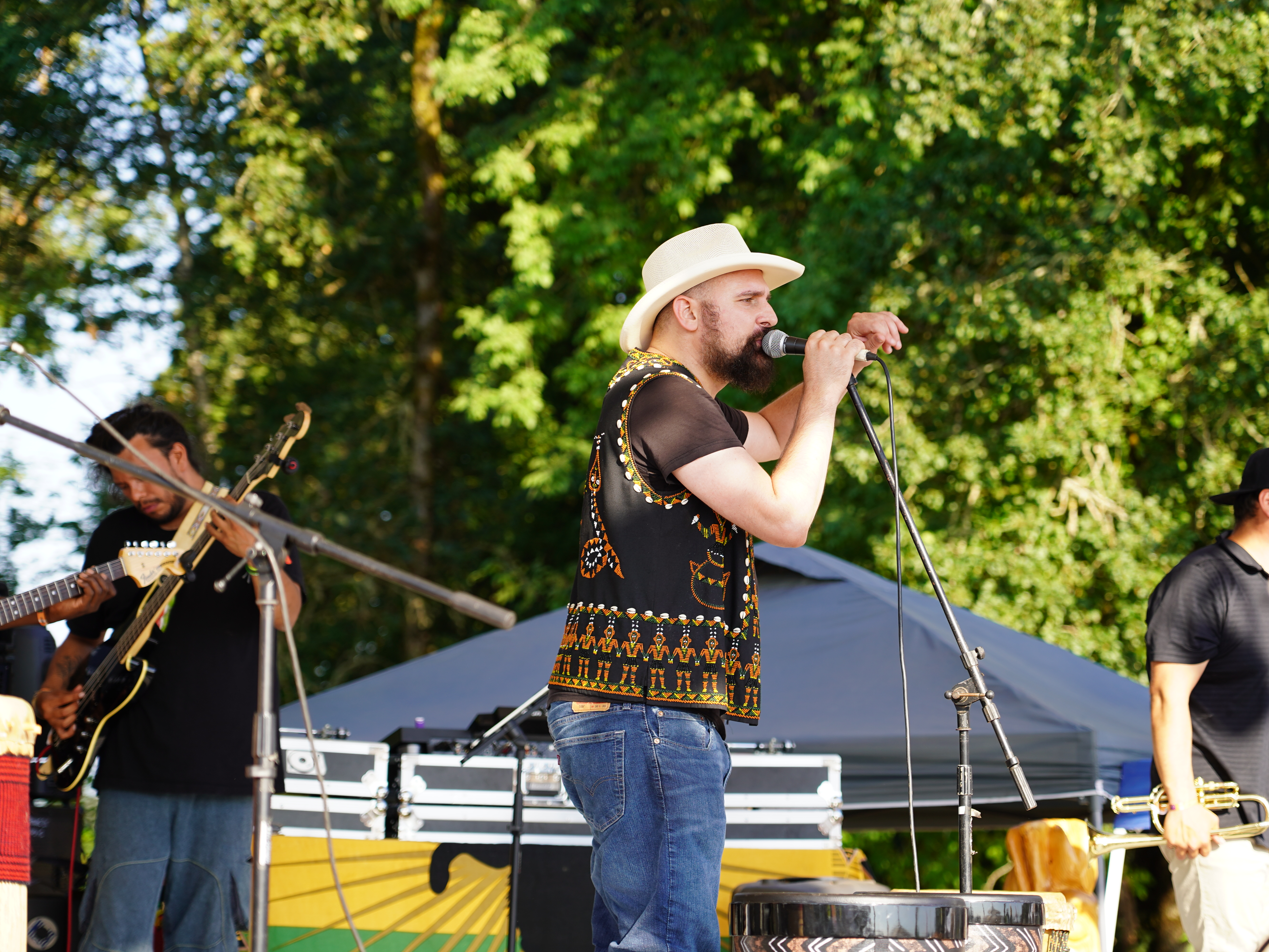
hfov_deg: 17.3
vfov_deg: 13.0
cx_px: 657
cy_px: 476
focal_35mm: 114
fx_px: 4179
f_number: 4.5
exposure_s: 1/125
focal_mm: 105
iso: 100
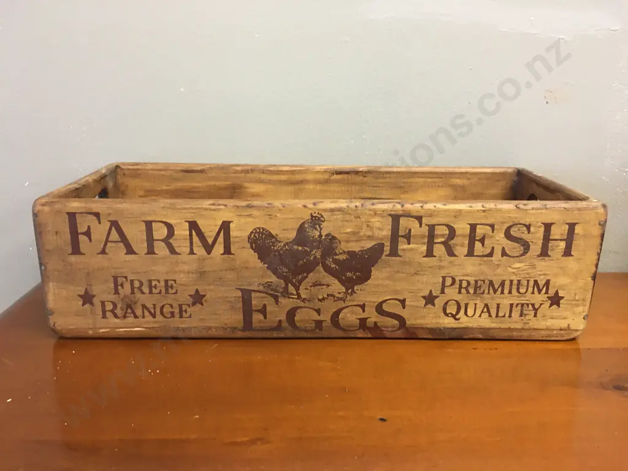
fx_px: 526
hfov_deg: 61.7
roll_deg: -0.8
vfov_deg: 48.2
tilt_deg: -13.1
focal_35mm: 29
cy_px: 236
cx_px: 314
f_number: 2.2
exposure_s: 1/17
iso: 100
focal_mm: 4.15
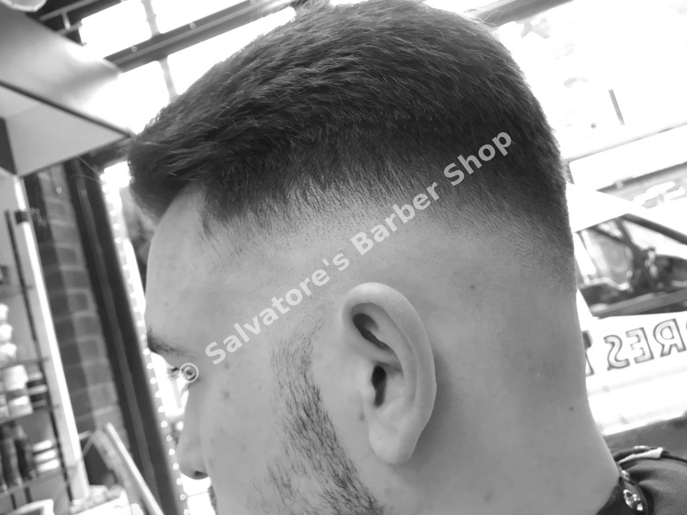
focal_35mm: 29
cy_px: 258
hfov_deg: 61.7
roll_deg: +16.7
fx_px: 576
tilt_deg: +6.1
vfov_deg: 48.2
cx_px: 344
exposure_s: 1/33
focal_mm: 4.15
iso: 64
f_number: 2.2
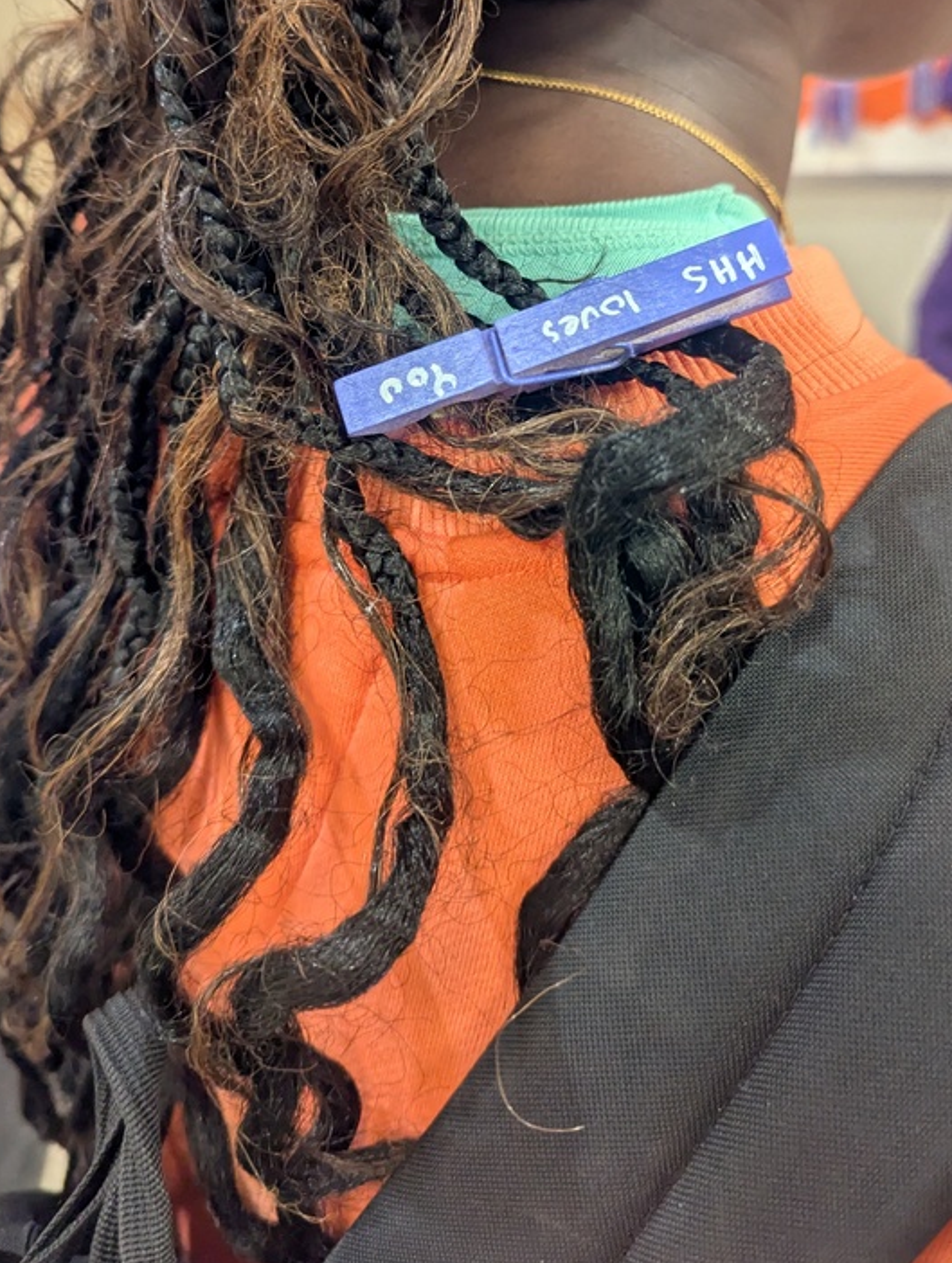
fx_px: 1280
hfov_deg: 40.8
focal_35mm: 35
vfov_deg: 51.7
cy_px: 437
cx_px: 496
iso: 847
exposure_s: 1/120
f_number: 1.85
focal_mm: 6.81
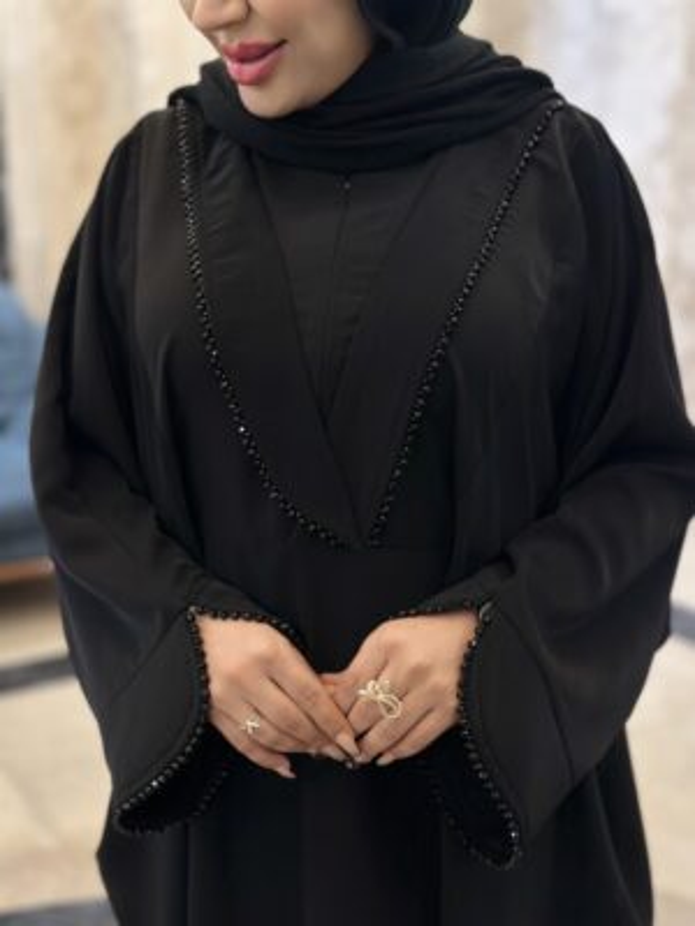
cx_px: 348
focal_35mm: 48
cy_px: 463
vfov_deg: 39.7
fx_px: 1285
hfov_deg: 30.3
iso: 320
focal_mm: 6.86
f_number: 1.78
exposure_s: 1/33
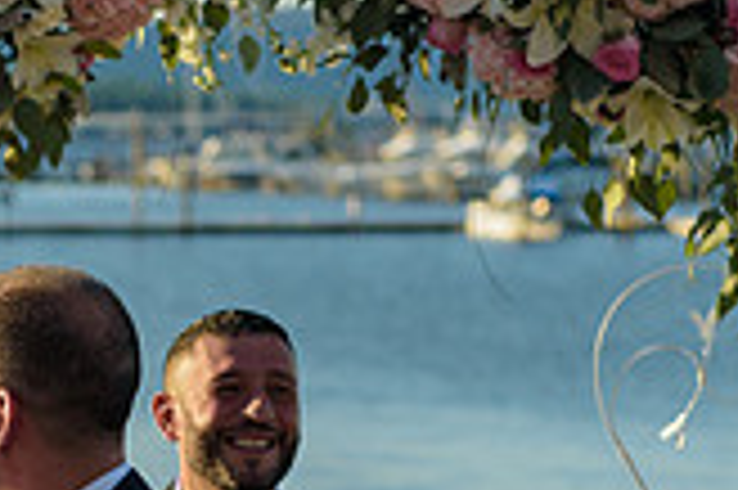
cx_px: 68
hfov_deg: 8.3
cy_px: 465
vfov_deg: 5.5
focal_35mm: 248
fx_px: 5079
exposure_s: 1/1600
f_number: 3.2
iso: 200
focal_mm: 70
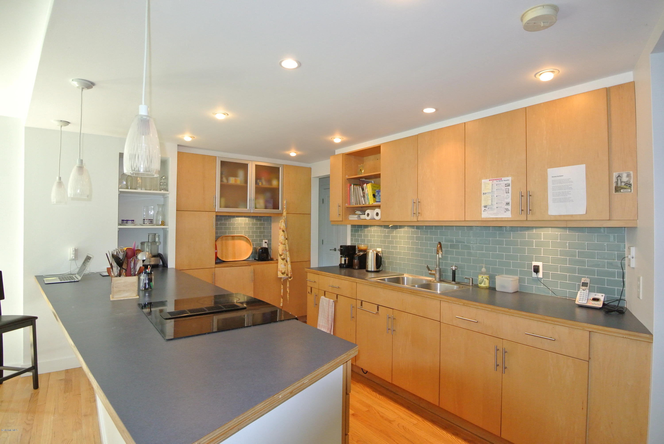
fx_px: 332
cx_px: 332
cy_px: 222
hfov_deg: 89.9
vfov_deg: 67.5
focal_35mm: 18
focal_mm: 6.7
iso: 640
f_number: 3.5
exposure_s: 1/60
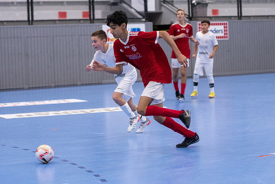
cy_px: 92
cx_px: 138
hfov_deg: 16.6
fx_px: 940
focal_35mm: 123
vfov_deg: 11.2
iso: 3600
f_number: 3.2
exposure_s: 1/400
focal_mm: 82
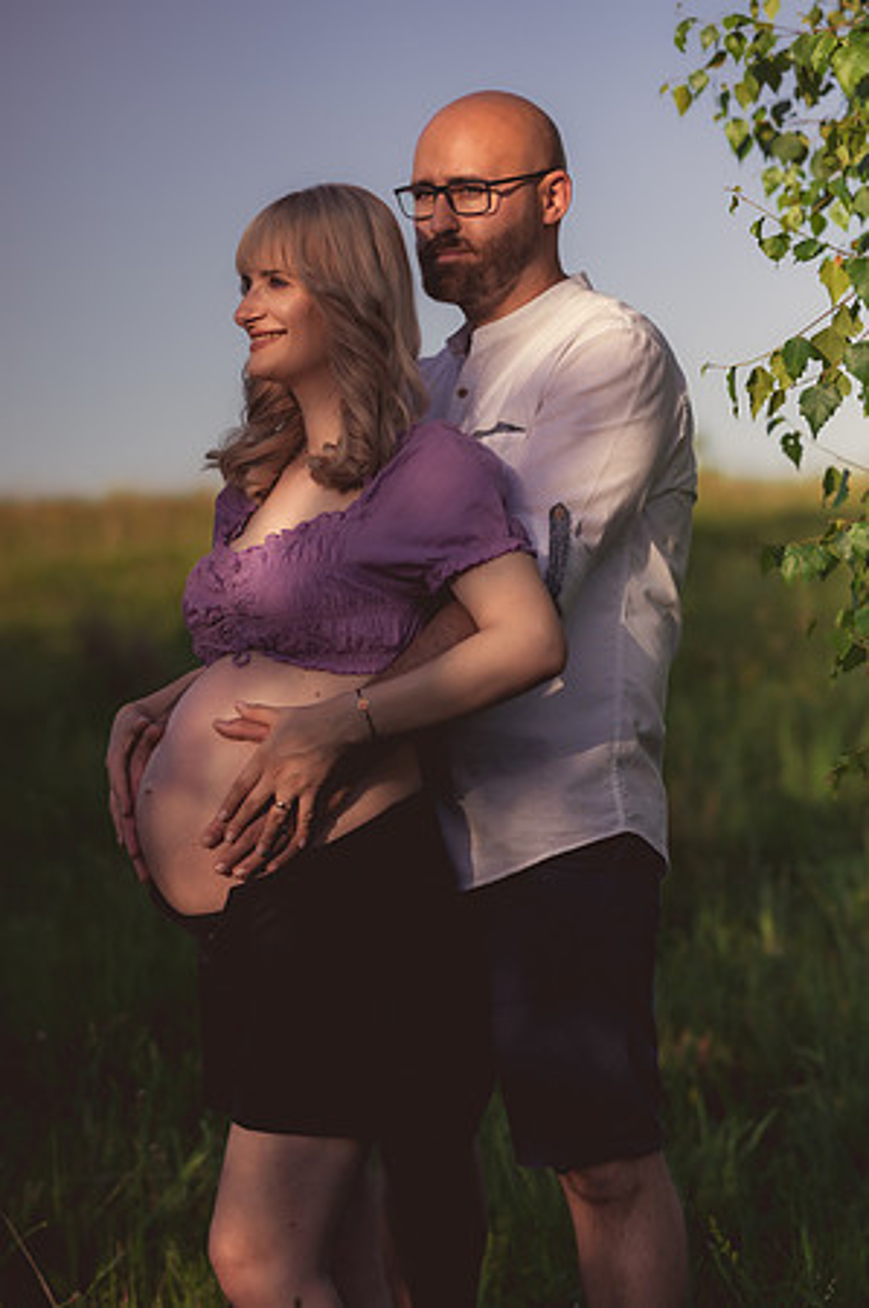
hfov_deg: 16.0
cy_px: 654
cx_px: 434
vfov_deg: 23.9
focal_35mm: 85
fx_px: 3085
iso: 400
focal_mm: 85
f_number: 2.8
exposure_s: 1/8000
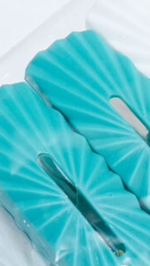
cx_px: 291
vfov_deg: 9.4
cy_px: 105
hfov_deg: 5.2
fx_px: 1625
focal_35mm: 230
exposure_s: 1/125
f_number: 11
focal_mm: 65
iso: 3200
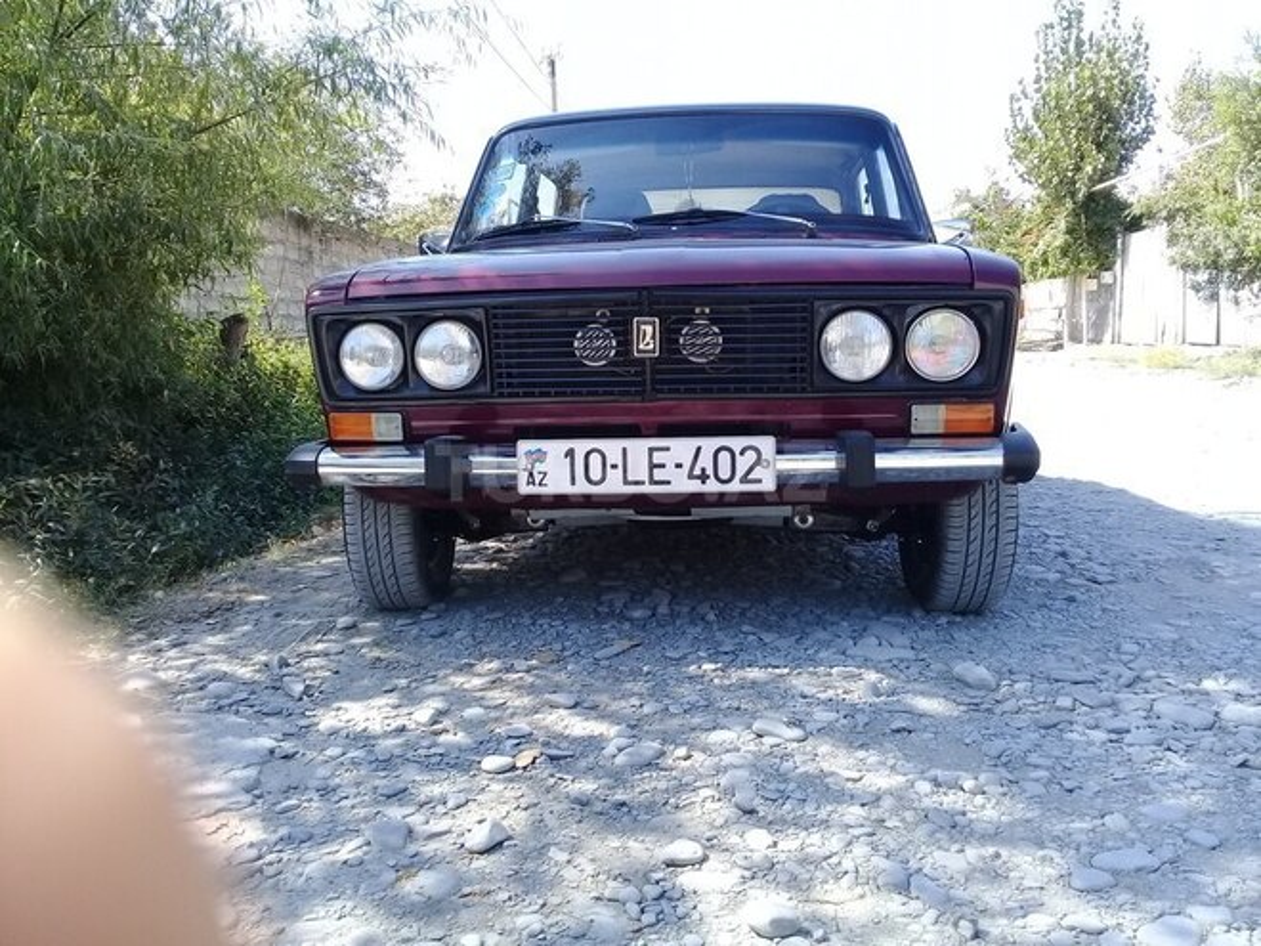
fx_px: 1129
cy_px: 473
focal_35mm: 31
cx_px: 630
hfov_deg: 58.4
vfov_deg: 45.4
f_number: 2.2
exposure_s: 1/344
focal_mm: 3.3
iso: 50
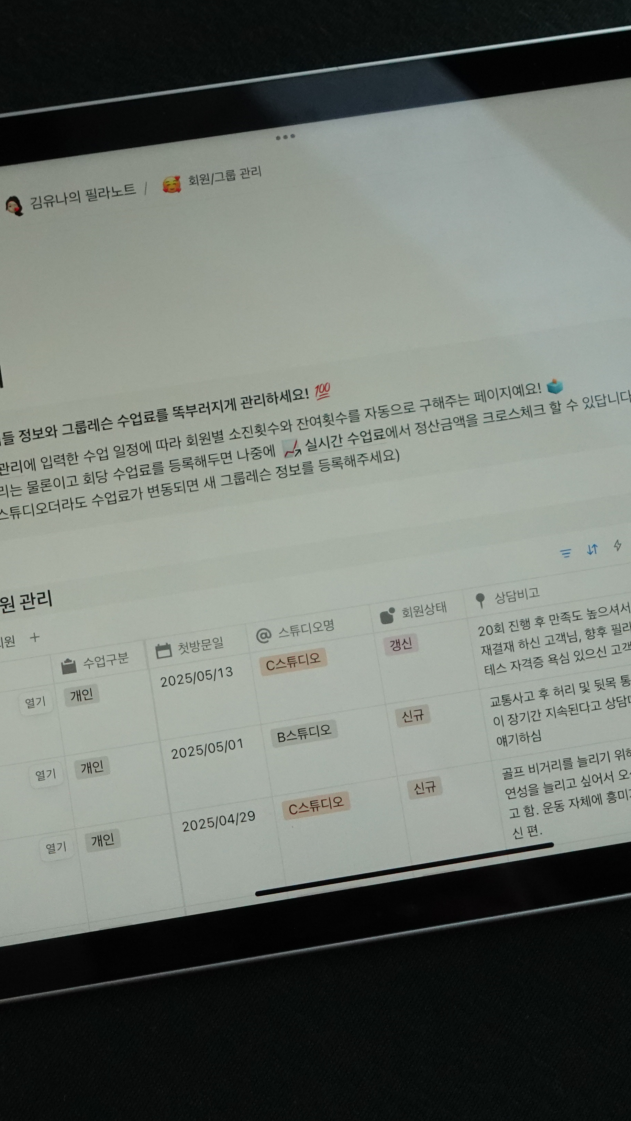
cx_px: 392
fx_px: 2142
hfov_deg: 16.7
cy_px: 524
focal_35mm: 72
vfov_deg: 29.3
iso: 1250
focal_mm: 15.67
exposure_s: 1/250
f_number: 2.8
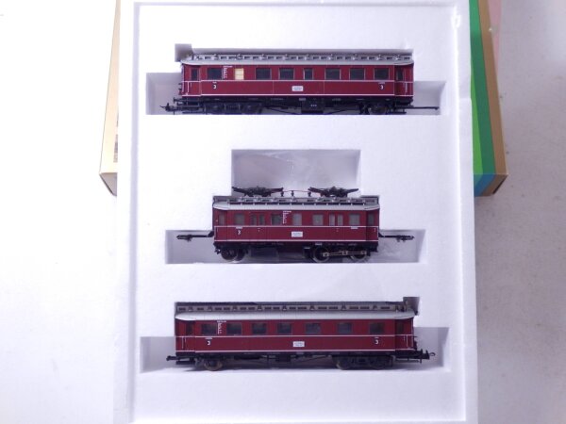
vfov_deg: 36.0
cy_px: 212
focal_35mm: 40
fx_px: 654
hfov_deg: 46.8
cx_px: 283
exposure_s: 1/160
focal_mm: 7.3
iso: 400
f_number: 3.7
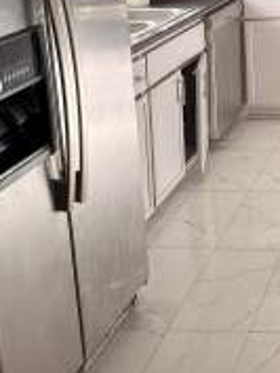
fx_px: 700
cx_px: 400
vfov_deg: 28.8
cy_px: 46
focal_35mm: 65
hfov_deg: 20.0
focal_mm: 6.76
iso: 100
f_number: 1.78
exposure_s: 1/65
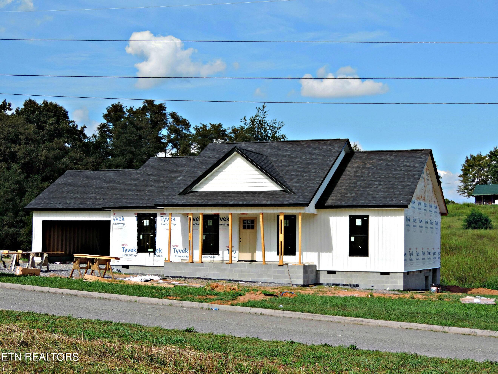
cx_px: 249
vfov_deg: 24.4
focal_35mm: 60
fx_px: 863
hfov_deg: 32.2
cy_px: 187
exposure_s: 1/800
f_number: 3.7
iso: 80
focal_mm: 10.7
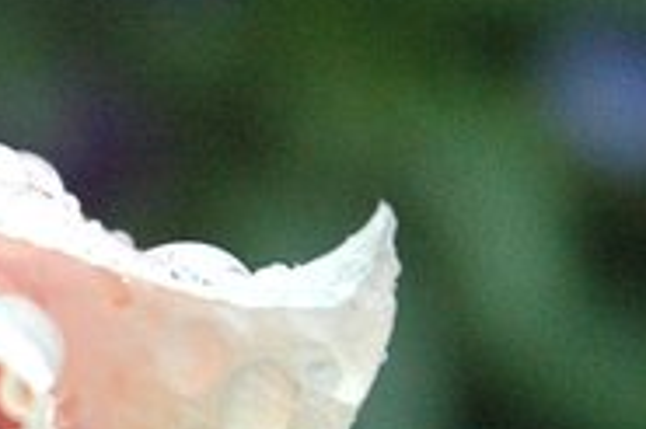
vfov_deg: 2.4
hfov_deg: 3.5
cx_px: -77
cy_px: 438
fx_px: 10434
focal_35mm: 582
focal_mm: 70
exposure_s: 1/80
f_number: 4.5
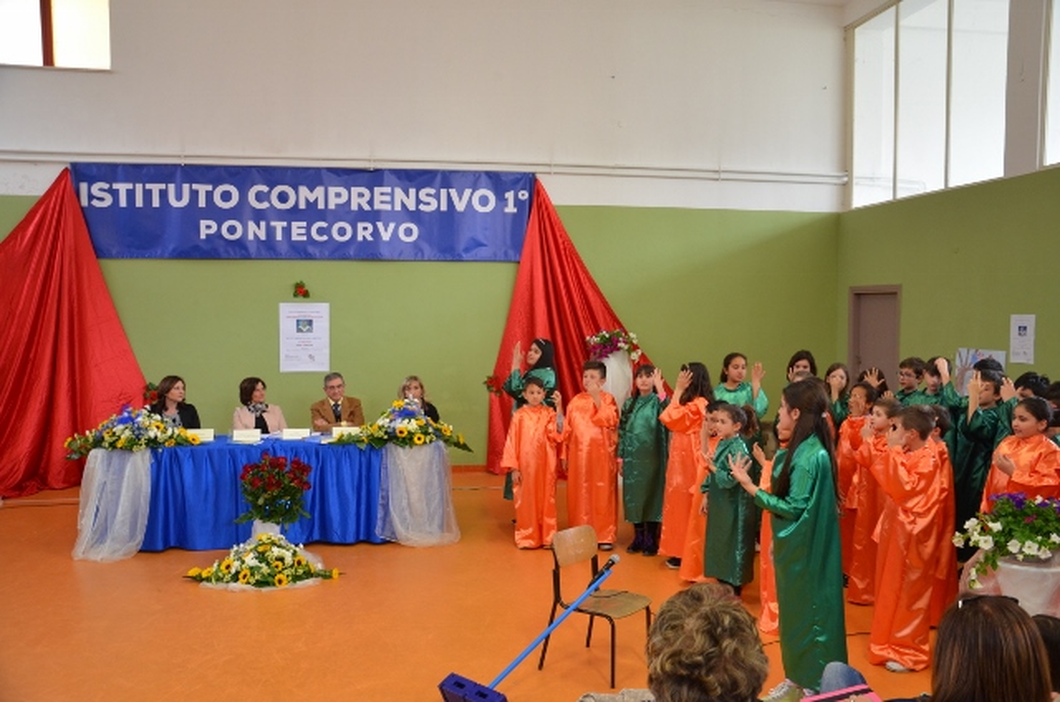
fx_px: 926
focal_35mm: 32
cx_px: 530
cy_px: 351
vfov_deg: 41.5
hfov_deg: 59.6
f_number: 3.8
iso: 800
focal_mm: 21
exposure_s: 1/50
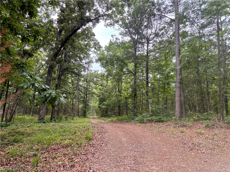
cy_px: 86
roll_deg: -1.1
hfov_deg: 67.3
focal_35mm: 26
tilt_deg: +10.4
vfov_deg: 53.1
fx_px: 173
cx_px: 115
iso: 80
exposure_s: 1/121
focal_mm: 5.96
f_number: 1.6
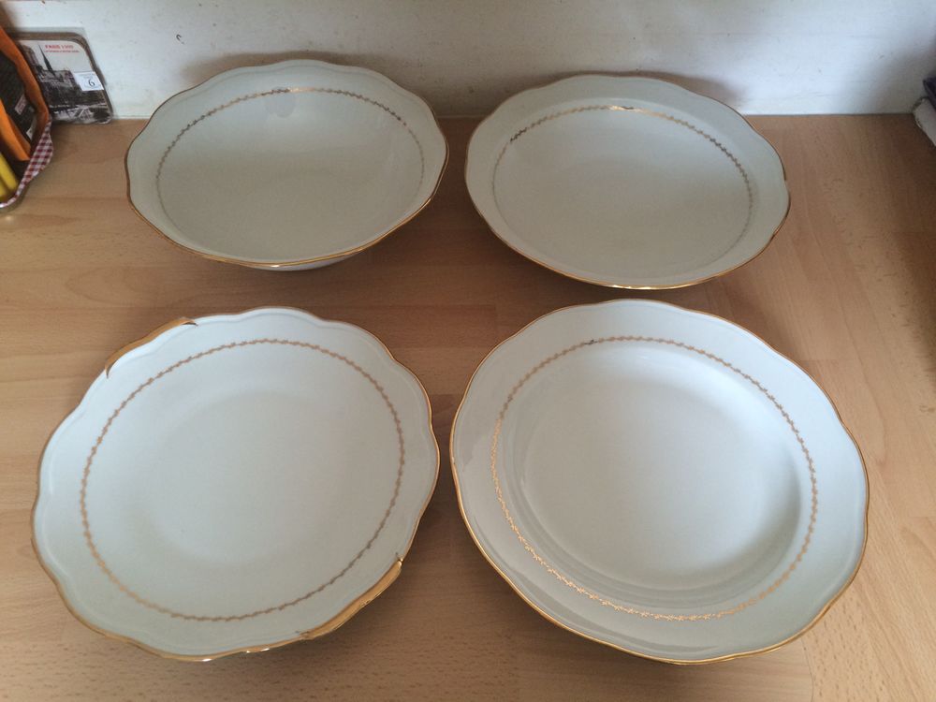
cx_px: 468
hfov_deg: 61.7
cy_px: 351
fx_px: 784
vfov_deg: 48.2
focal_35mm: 29
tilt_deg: -52.8
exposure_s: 1/33
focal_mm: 4.15
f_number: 2.2
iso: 80
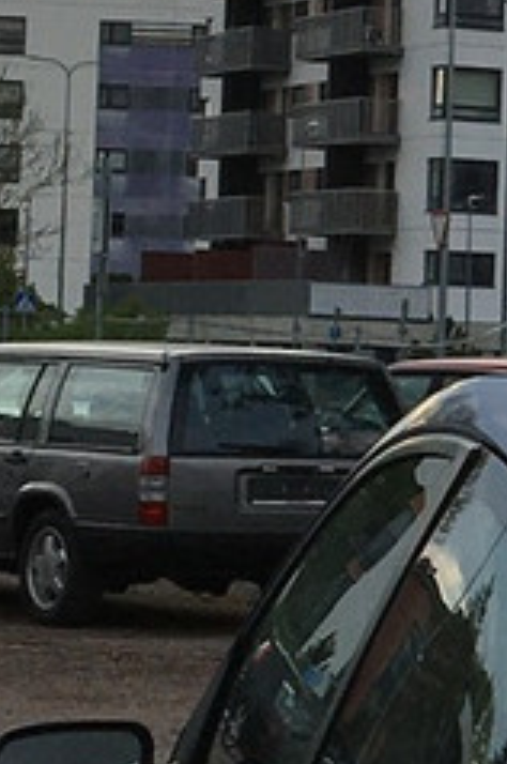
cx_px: 1258
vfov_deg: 10.1
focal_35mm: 203
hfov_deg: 6.4
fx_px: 4301
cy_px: 337
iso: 25
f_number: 2.2
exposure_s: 1/1241
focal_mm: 4.15
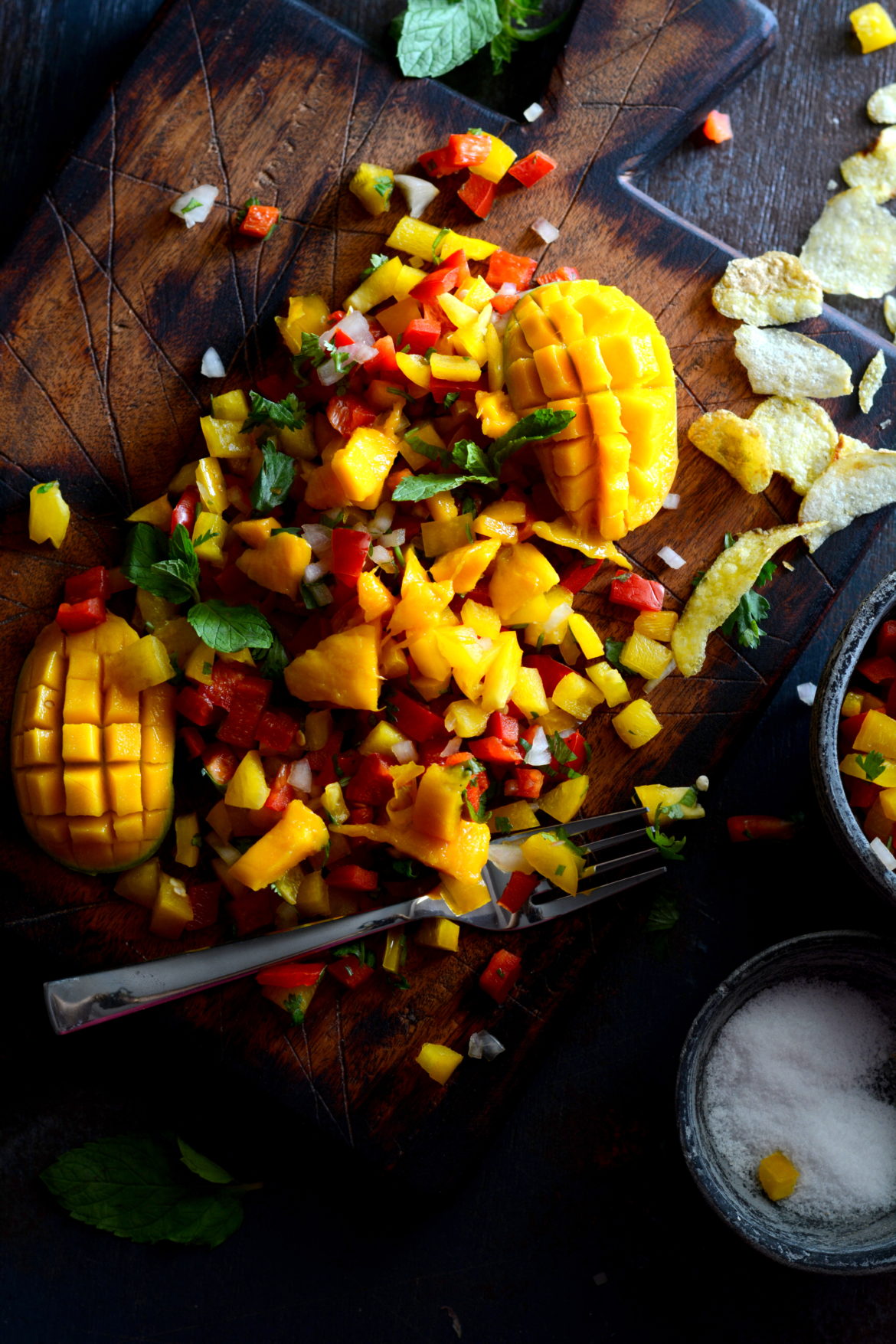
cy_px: 672
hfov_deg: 18.2
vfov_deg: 27.0
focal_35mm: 75
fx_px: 2800
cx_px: 448
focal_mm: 50
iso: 400
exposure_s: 1/80
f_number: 4.5
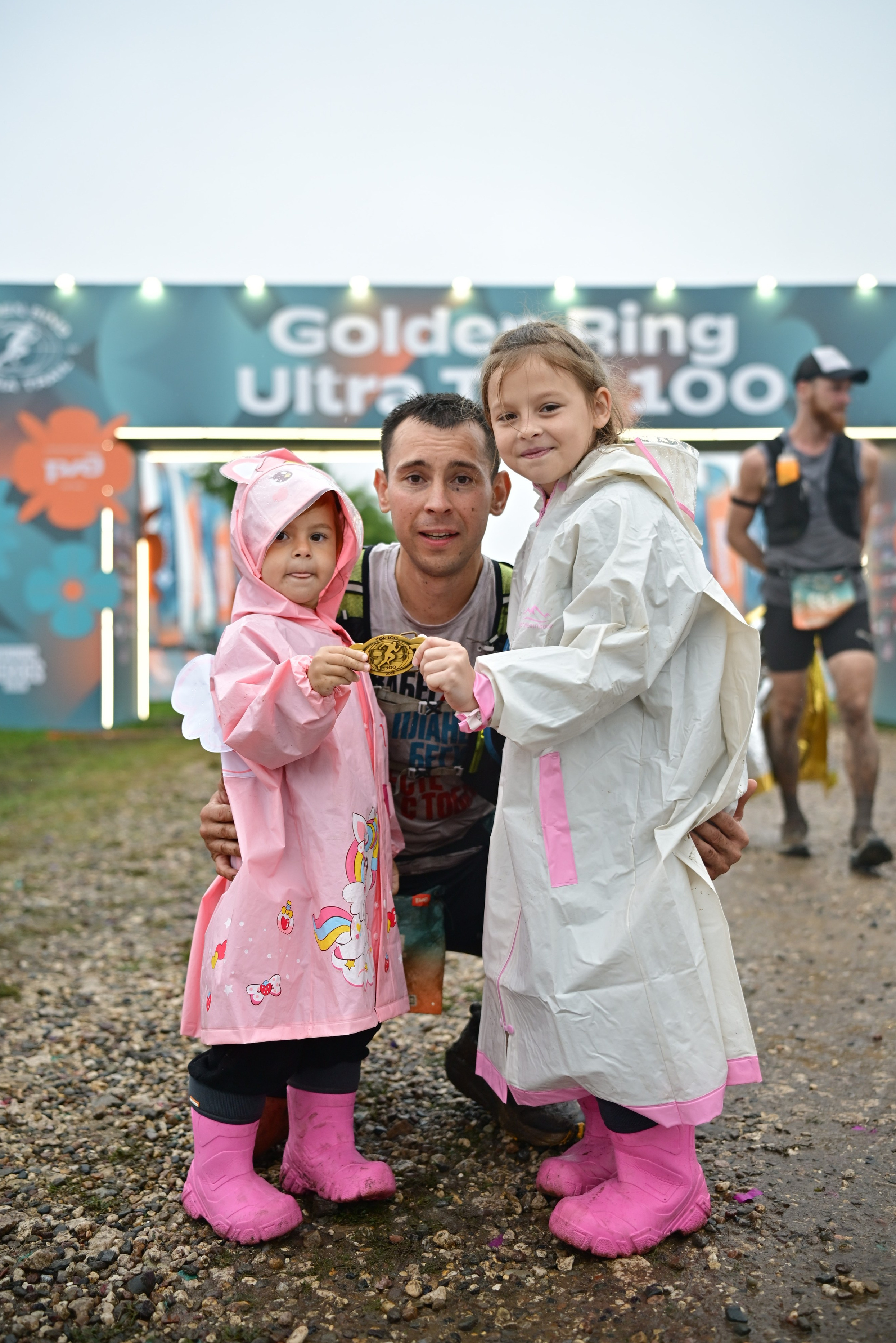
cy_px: 656
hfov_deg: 36.9
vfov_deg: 53.1
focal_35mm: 36
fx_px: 1343
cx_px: 457
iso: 500
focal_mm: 35
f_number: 2
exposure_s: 1/1000
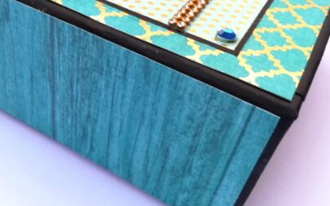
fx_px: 369
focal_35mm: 41
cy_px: 97
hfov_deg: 47.7
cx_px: 120
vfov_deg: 31.3
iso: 64
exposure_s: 1/33.3
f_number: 2.2
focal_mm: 3.83
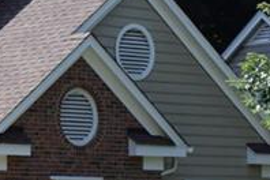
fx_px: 1860
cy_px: 185
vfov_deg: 5.5
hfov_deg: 7.9
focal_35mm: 248
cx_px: -289
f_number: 8
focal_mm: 32
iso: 200
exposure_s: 1/250
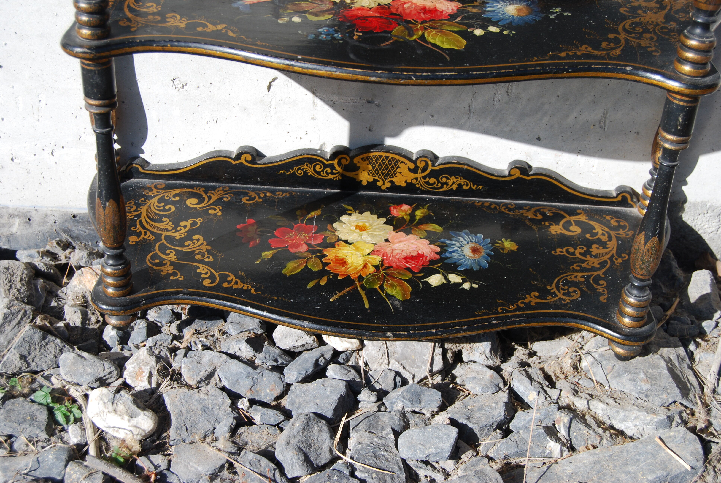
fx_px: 1053
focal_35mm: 52
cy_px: 242
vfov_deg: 25.8
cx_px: 360
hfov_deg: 37.8
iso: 100
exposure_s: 1/200
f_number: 7.1
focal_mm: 35
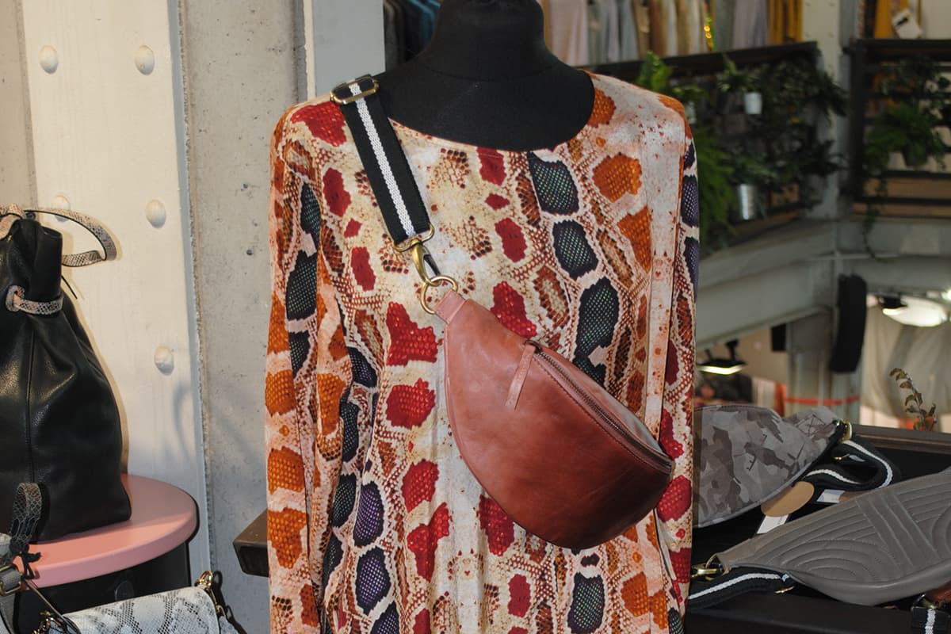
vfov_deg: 25.1
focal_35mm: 54
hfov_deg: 36.9
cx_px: 476
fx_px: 1426
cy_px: 317
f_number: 5
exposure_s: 1/60
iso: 200
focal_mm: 36
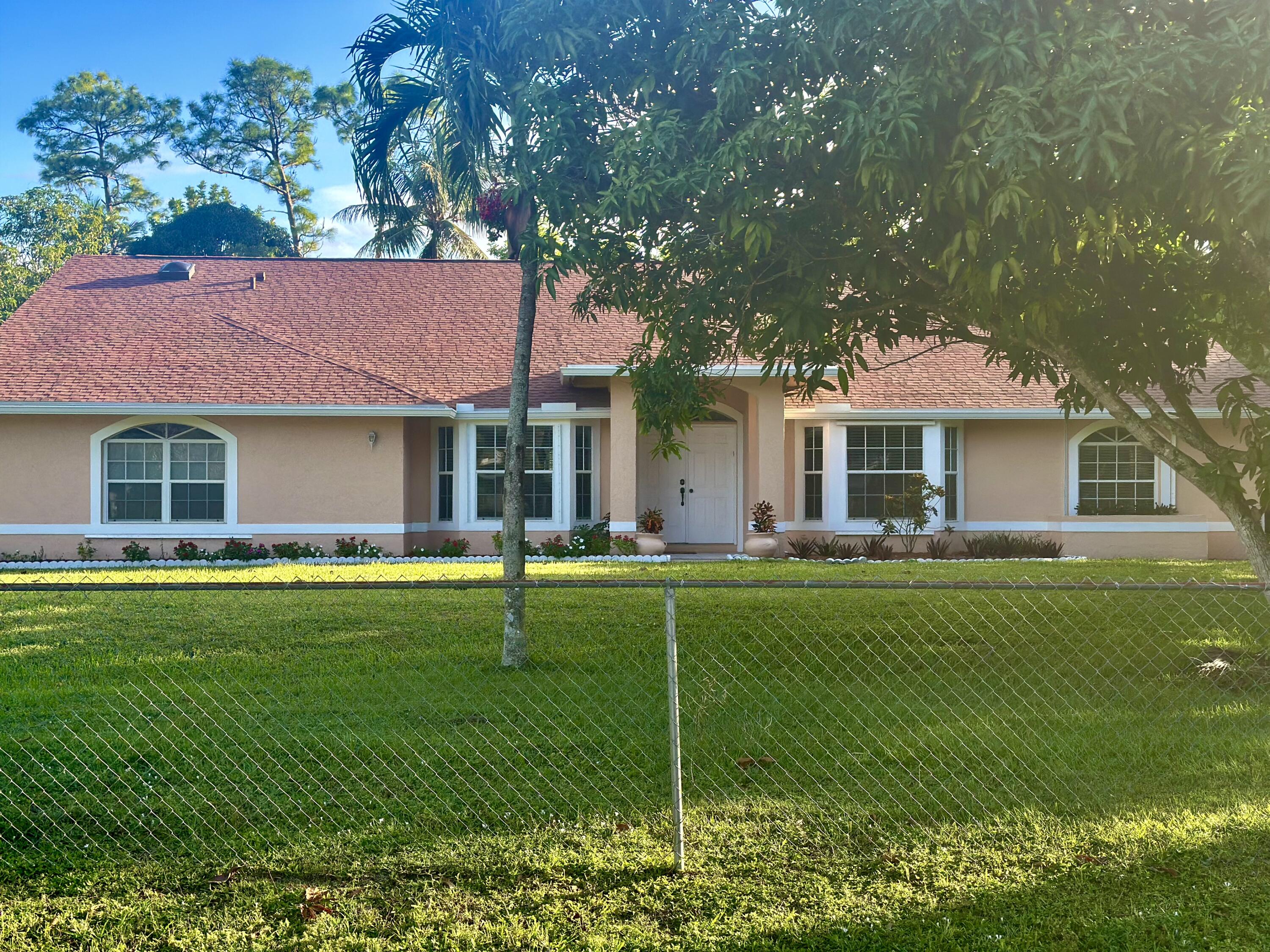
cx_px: 635
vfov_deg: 30.3
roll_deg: +0.5
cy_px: 476
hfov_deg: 39.7
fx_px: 1761
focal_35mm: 48
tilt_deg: +0.9
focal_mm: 6.86
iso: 80
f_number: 1.78
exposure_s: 1/935
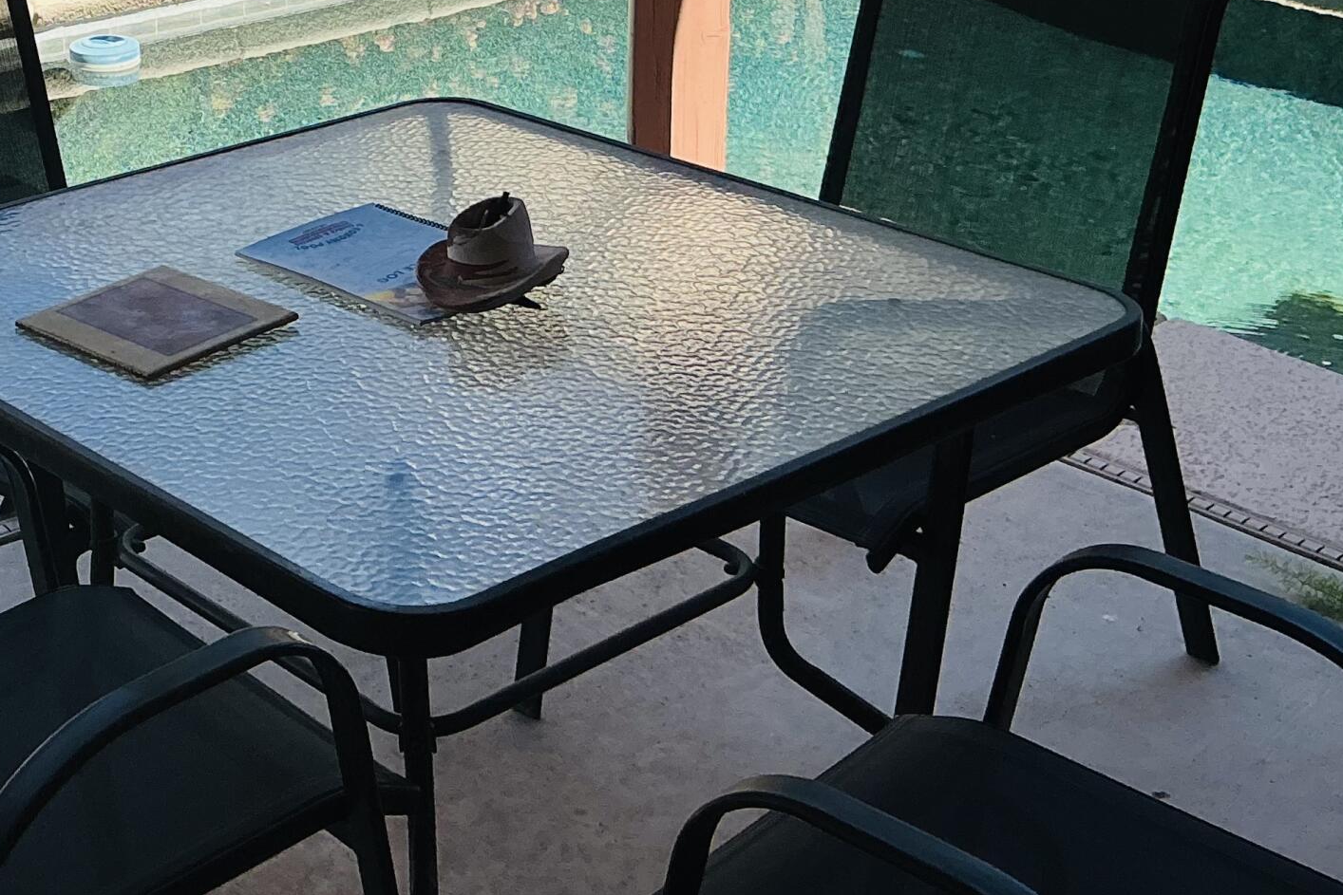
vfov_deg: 20.2
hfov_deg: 30.1
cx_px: 133
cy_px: -101
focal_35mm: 64
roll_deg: +1.4
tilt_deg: -12.4
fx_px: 2388
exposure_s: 1/978
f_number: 1.8
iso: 25
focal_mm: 3
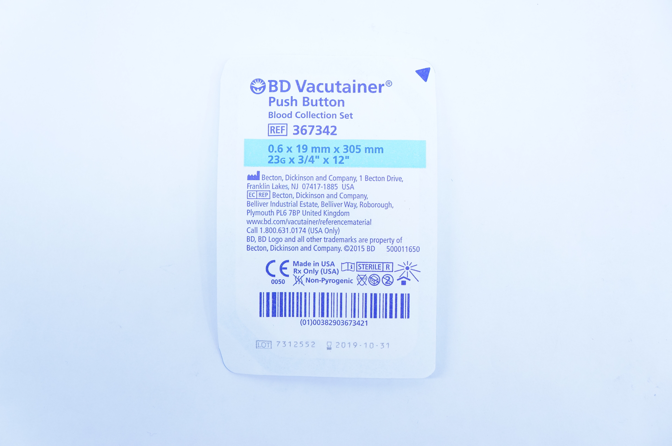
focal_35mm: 52
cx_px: 336
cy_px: 223
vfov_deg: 25.7
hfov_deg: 37.9
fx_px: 979
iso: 800
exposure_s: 1/125
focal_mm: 35
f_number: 5.6
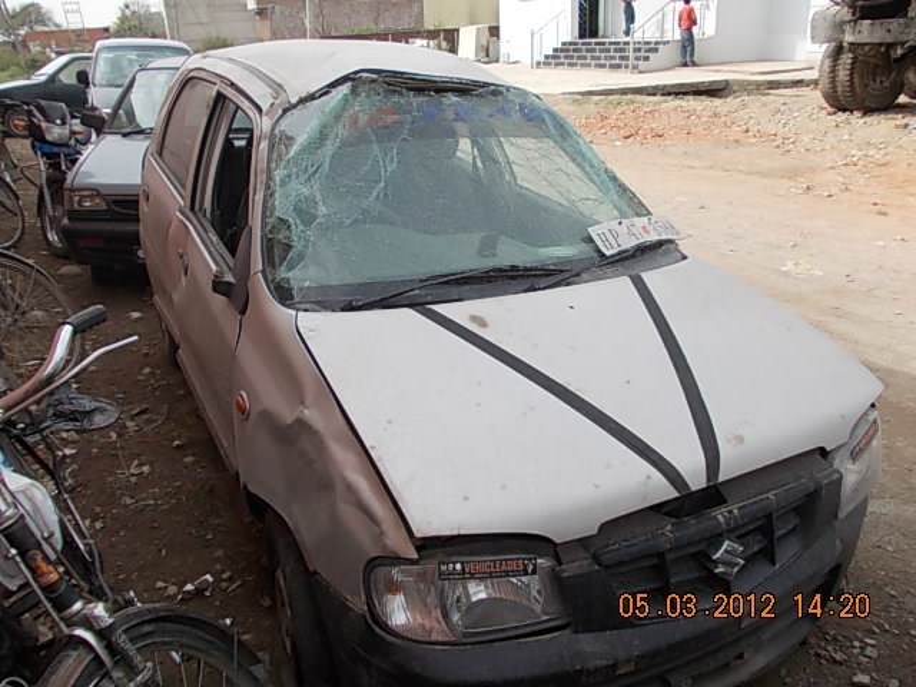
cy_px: 344
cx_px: 458
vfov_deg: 49.7
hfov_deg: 63.4
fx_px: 741
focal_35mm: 28
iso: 80
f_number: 5.4
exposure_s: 1/160
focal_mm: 4
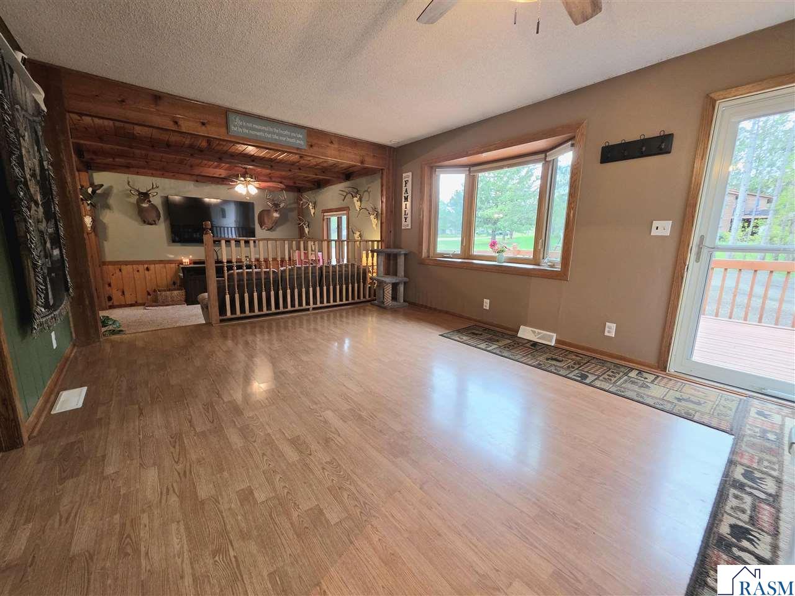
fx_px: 299
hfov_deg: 106.2
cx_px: 398
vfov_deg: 89.9
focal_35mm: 13
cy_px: 298
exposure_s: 1/120
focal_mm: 2.2
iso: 250
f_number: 1.9
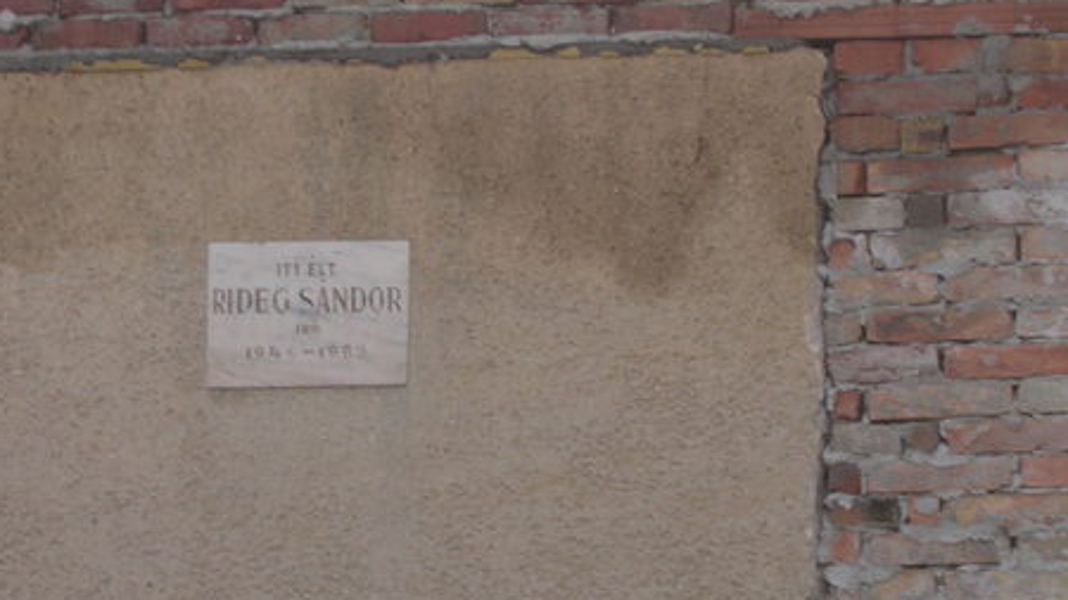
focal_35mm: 178
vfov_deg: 6.8
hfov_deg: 12.1
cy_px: 382
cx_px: 330
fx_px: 5040
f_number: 4.9
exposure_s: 1/68.1
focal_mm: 17.4
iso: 100
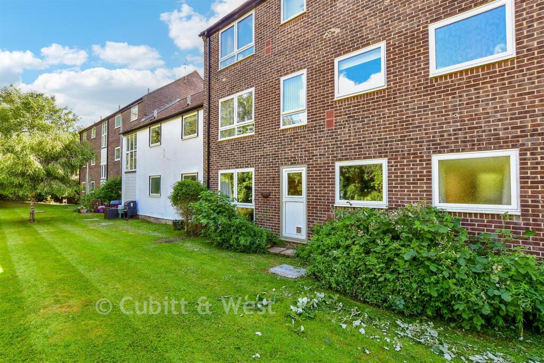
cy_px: 182
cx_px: 272
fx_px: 257
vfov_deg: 70.5
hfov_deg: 93.3
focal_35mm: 17
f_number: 8
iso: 500
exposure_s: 1/100
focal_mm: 11.5
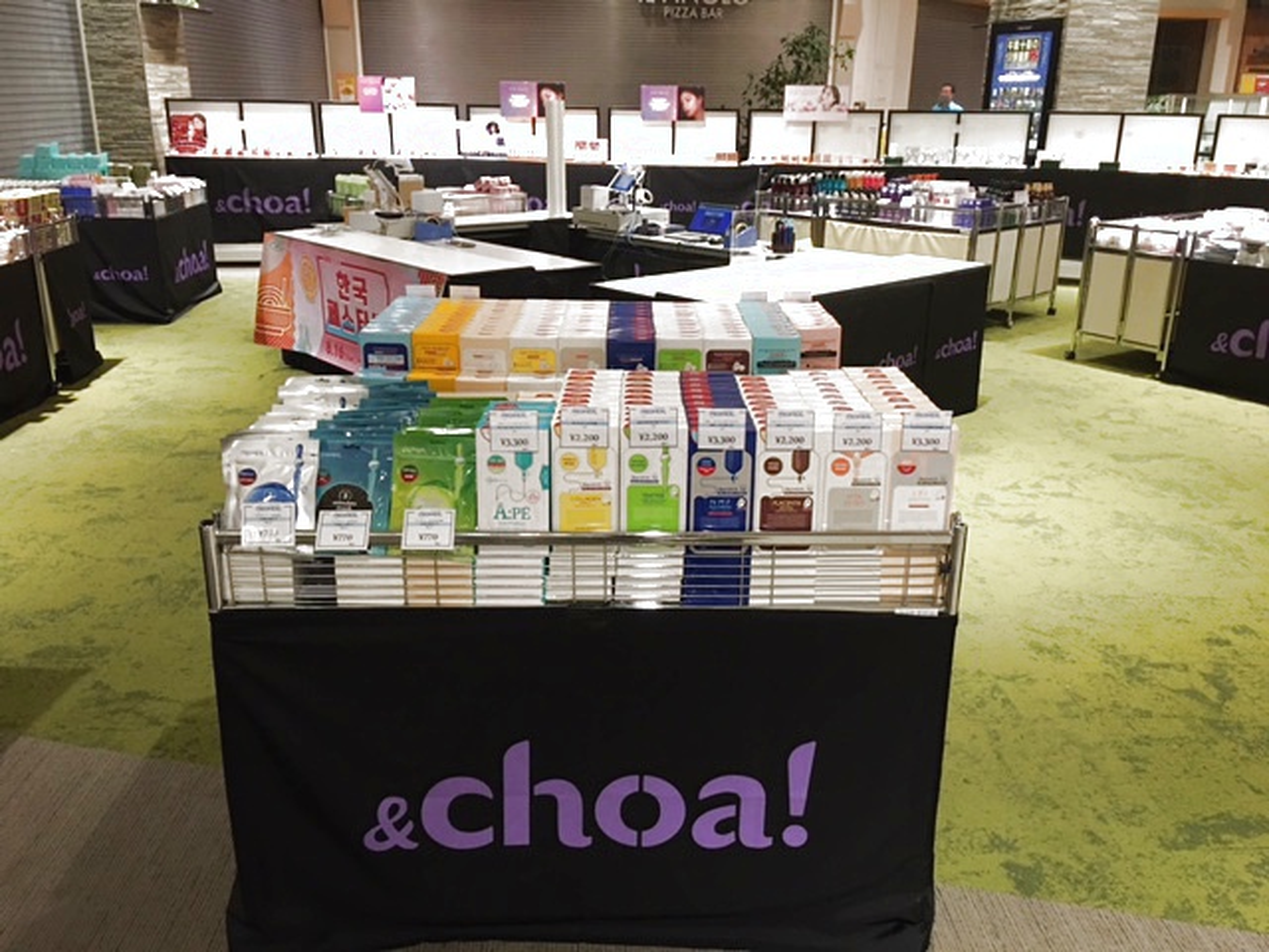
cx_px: 634
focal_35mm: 29
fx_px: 1063
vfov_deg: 48.2
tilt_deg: -17.6
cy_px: 476
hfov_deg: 61.7
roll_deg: -1.0
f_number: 2.2
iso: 64
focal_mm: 4.15
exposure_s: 1/15
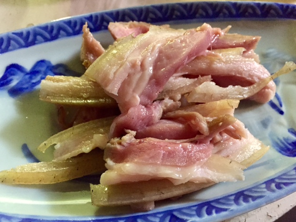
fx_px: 256
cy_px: 113
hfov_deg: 60.0
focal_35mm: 30
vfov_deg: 46.8
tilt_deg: -57.4
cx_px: 151
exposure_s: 1/15
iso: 500
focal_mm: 4.15
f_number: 2.2
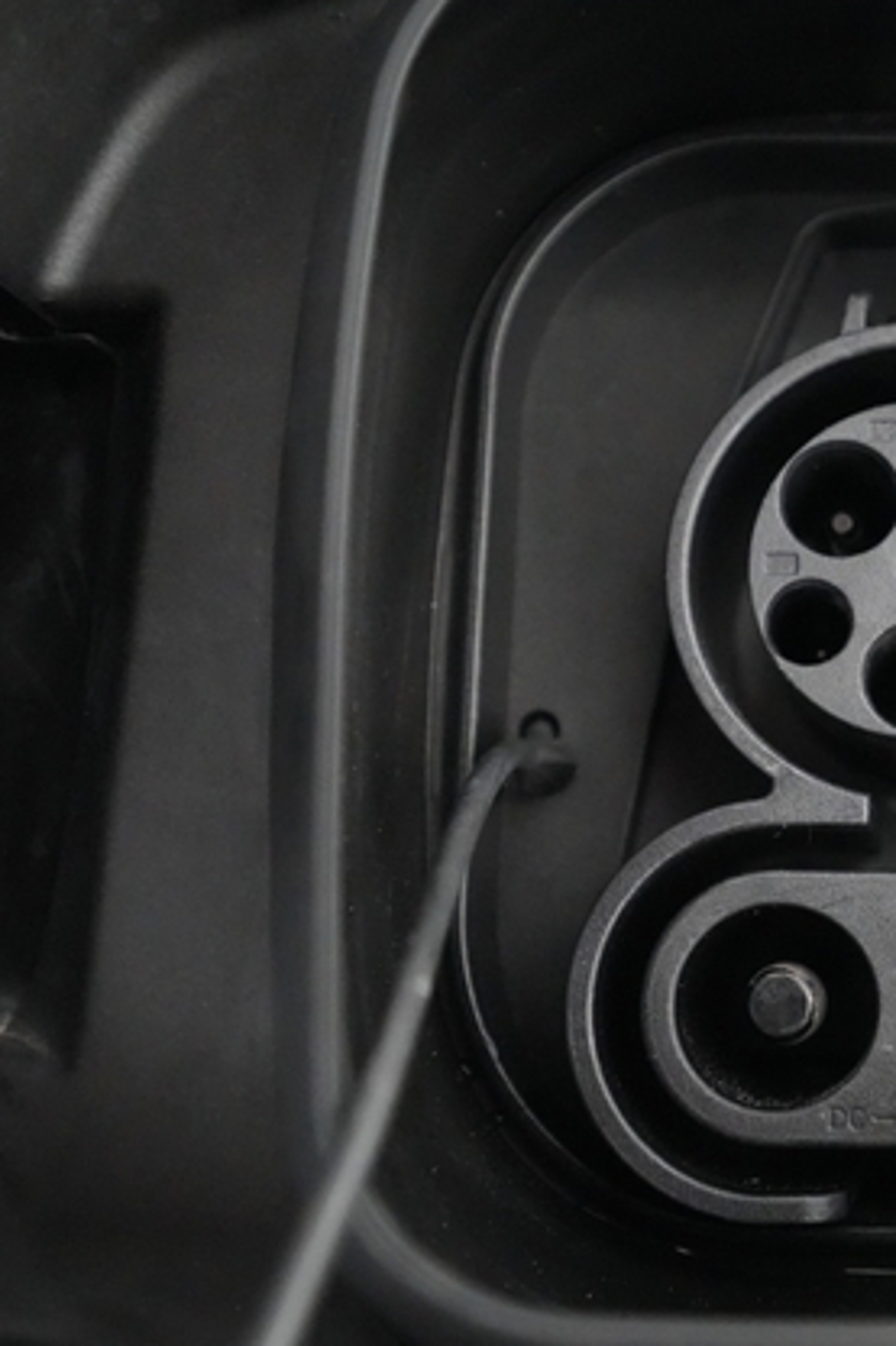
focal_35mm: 40
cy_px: 686
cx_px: 925
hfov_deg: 30.6
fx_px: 1494
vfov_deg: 48.5
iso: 16000
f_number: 4.5
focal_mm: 26
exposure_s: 1/100
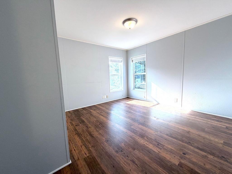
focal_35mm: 14
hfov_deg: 102.1
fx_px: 94
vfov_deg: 85.7
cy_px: 87
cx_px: 116
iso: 100
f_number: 2.2
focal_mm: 2.22
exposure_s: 1/120
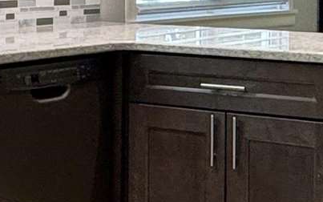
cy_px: -20
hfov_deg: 18.3
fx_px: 995
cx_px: 237
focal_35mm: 113
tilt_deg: -1.0
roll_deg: -1.1
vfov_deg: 11.4
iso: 160
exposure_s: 1/120
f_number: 2.2
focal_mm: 2.22
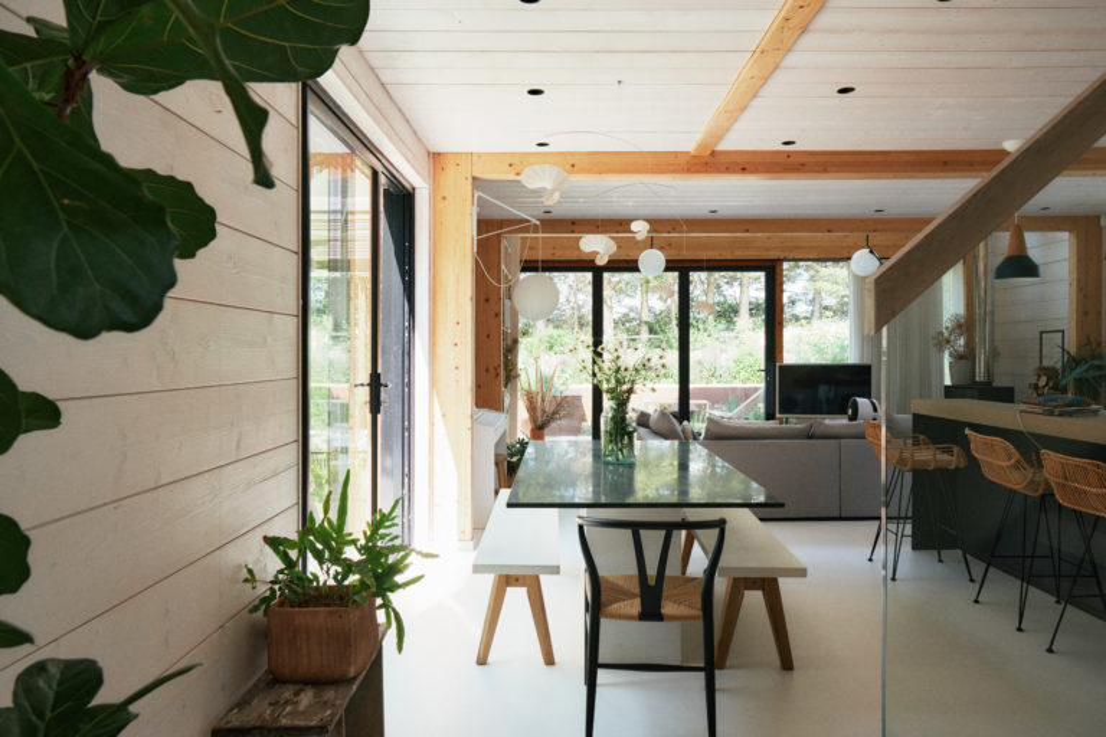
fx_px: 737
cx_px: 553
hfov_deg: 73.7
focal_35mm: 24
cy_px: 368
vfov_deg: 53.1
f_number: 5.6
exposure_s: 1/200
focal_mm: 16
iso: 640
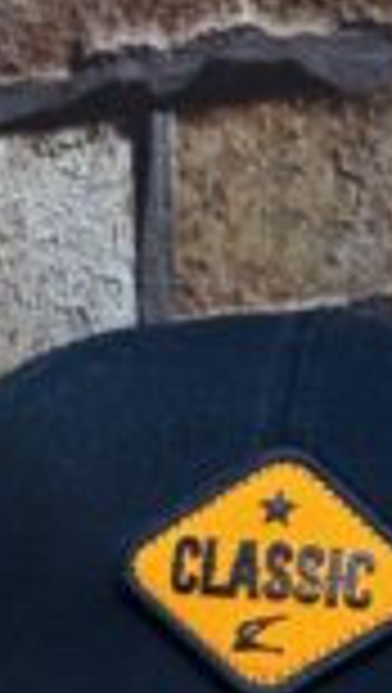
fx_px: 2505
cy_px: 603
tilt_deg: -22.9
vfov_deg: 15.6
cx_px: 329
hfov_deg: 8.9
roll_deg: +0.8
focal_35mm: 136
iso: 250
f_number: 1.78
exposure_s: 1/40
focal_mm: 6.76
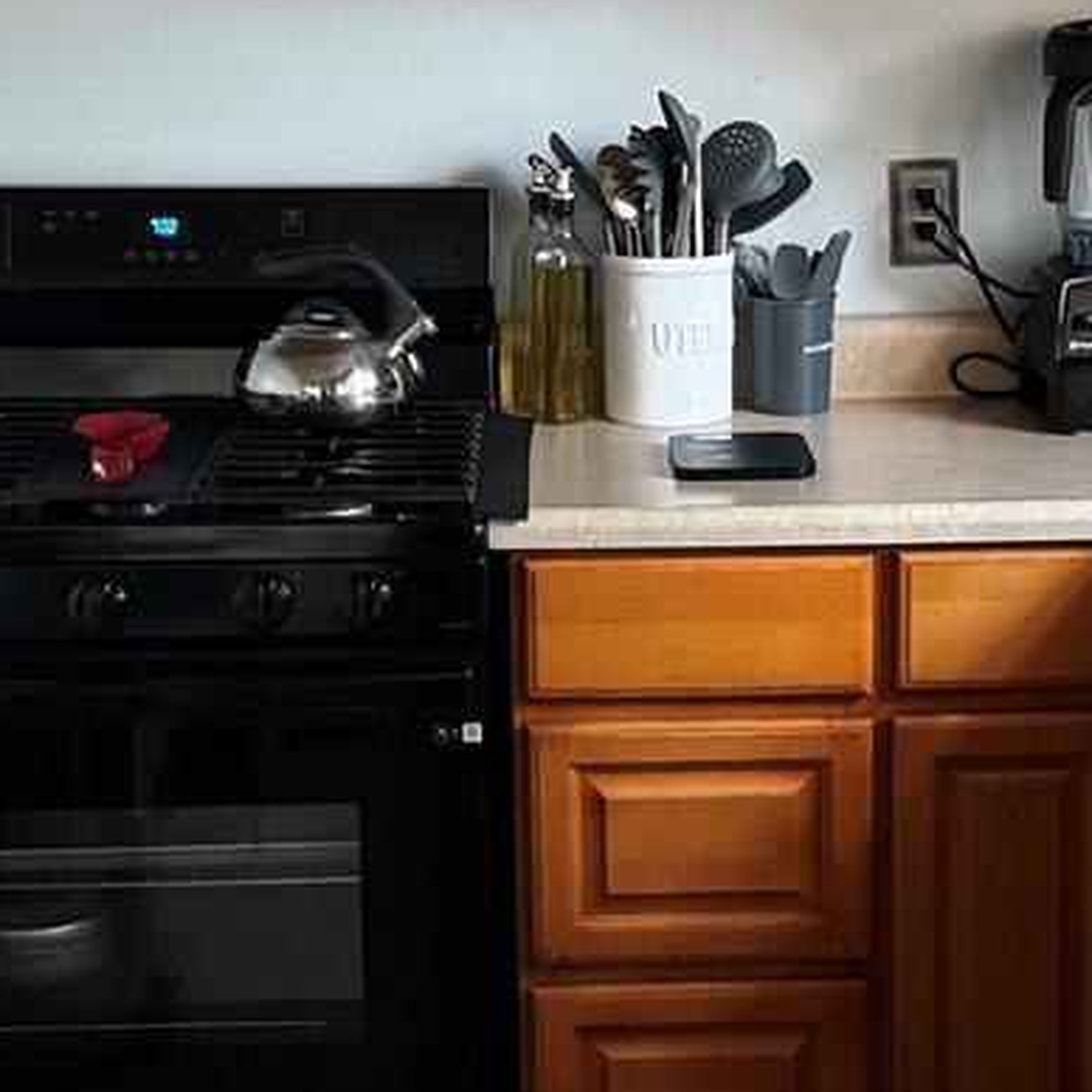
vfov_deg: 20.6
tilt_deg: -14.5
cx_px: 664
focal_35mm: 84
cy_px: 616
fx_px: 2998
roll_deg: +1.7
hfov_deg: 20.6
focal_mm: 6.76
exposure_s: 1/37
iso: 1000
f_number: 1.78
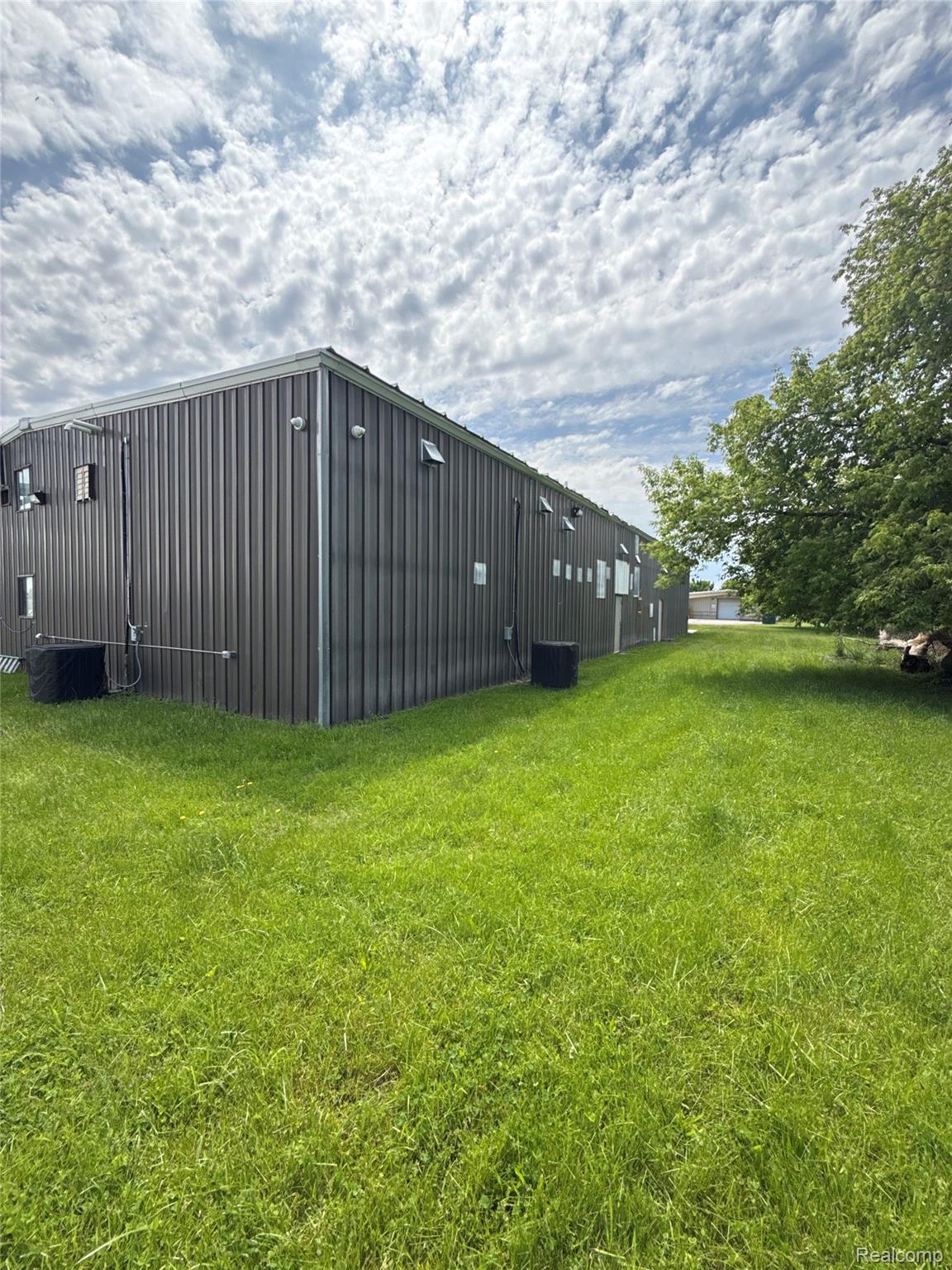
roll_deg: -1.6
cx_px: 476
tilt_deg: -0.8
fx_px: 513
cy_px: 635
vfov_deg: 102.1
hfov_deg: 85.7
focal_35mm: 14
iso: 64
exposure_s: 1/1795
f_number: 2.2
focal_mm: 2.22
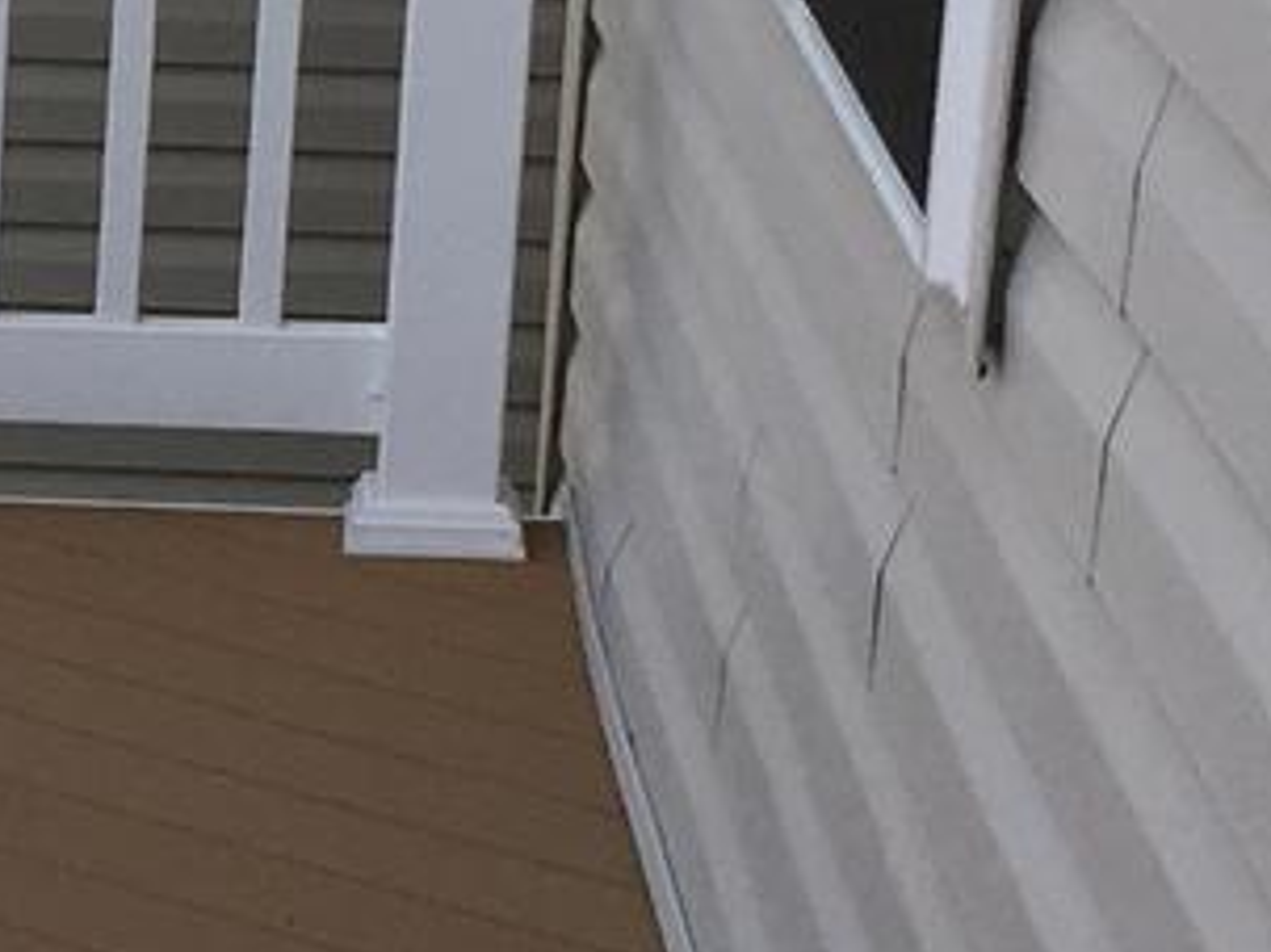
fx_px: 7194
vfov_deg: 7.5
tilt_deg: -16.9
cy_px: 1128
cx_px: -982
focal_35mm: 196
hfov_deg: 9.6
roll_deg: -1.3
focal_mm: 4.15
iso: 32
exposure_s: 1/2404
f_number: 2.2
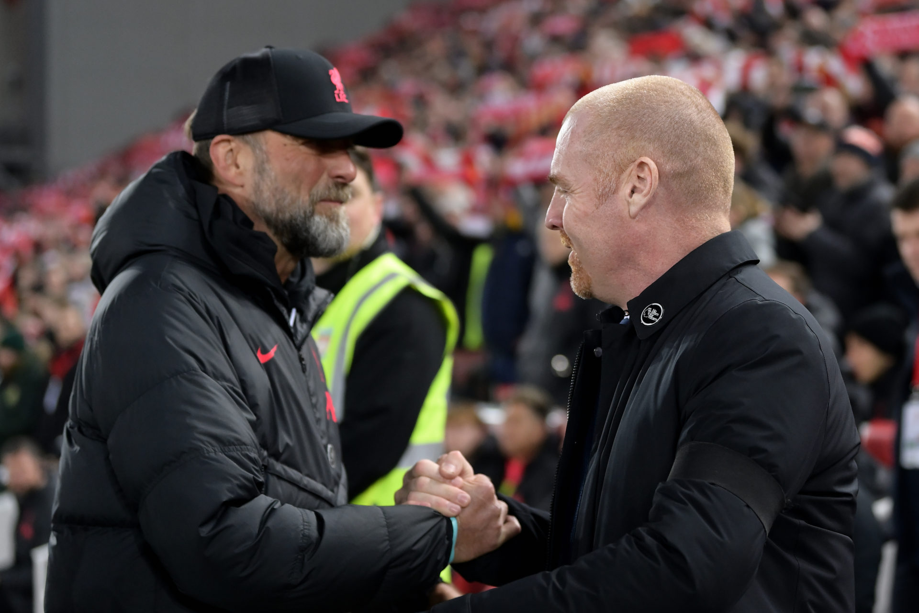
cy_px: 306
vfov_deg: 19.5
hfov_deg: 28.8
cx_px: 460
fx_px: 1787
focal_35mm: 70
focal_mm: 70
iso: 3200
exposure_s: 1/1000
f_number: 2.8
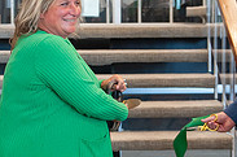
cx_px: 105
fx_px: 880
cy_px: 85
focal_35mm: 134
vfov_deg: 10.2
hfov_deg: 15.3
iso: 1250
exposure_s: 1/160
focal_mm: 38
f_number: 3.2
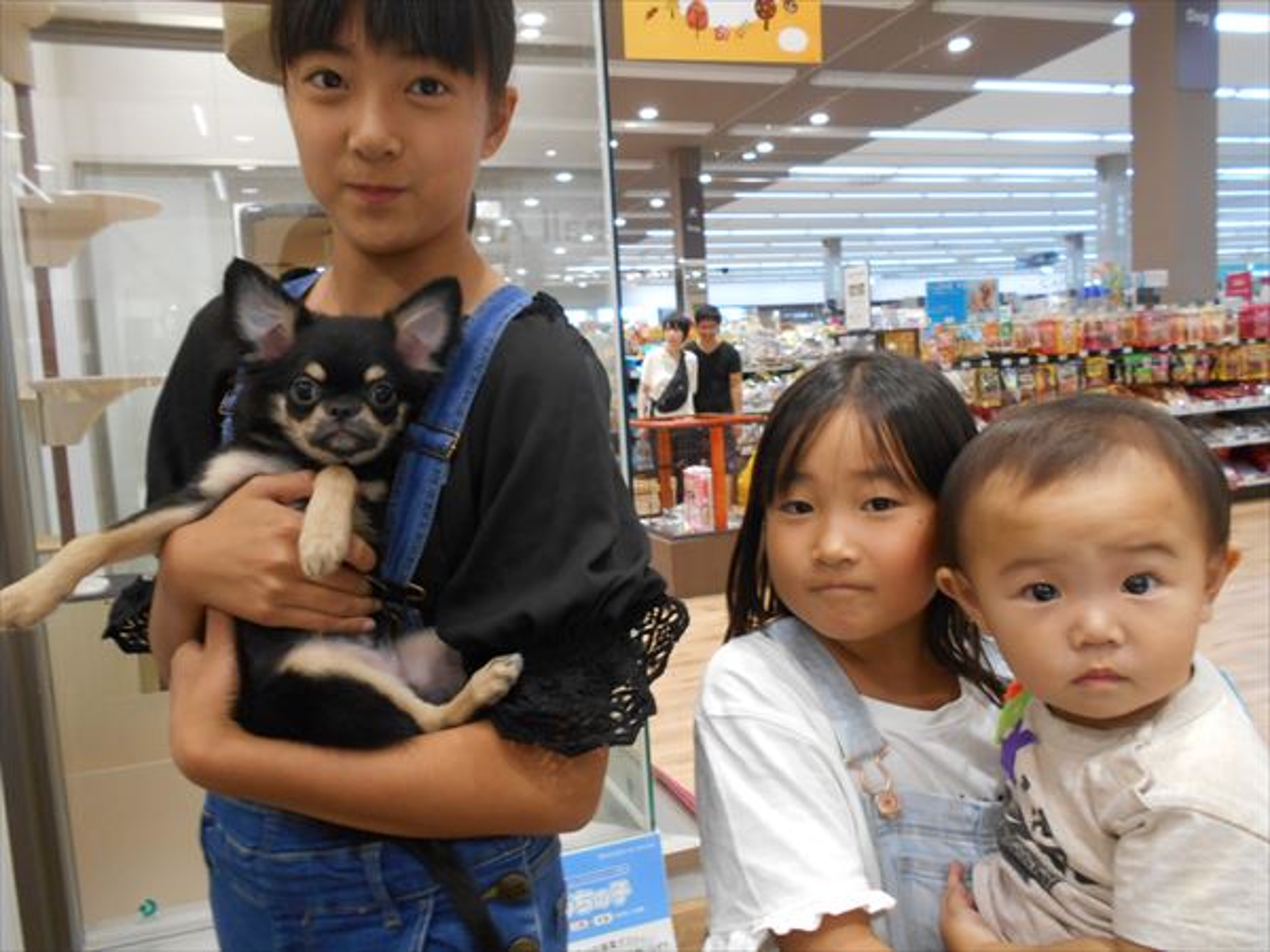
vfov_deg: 53.1
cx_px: 635
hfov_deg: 67.3
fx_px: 954
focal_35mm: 26
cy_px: 476
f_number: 3.2
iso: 220
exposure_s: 1/30
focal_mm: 4.6
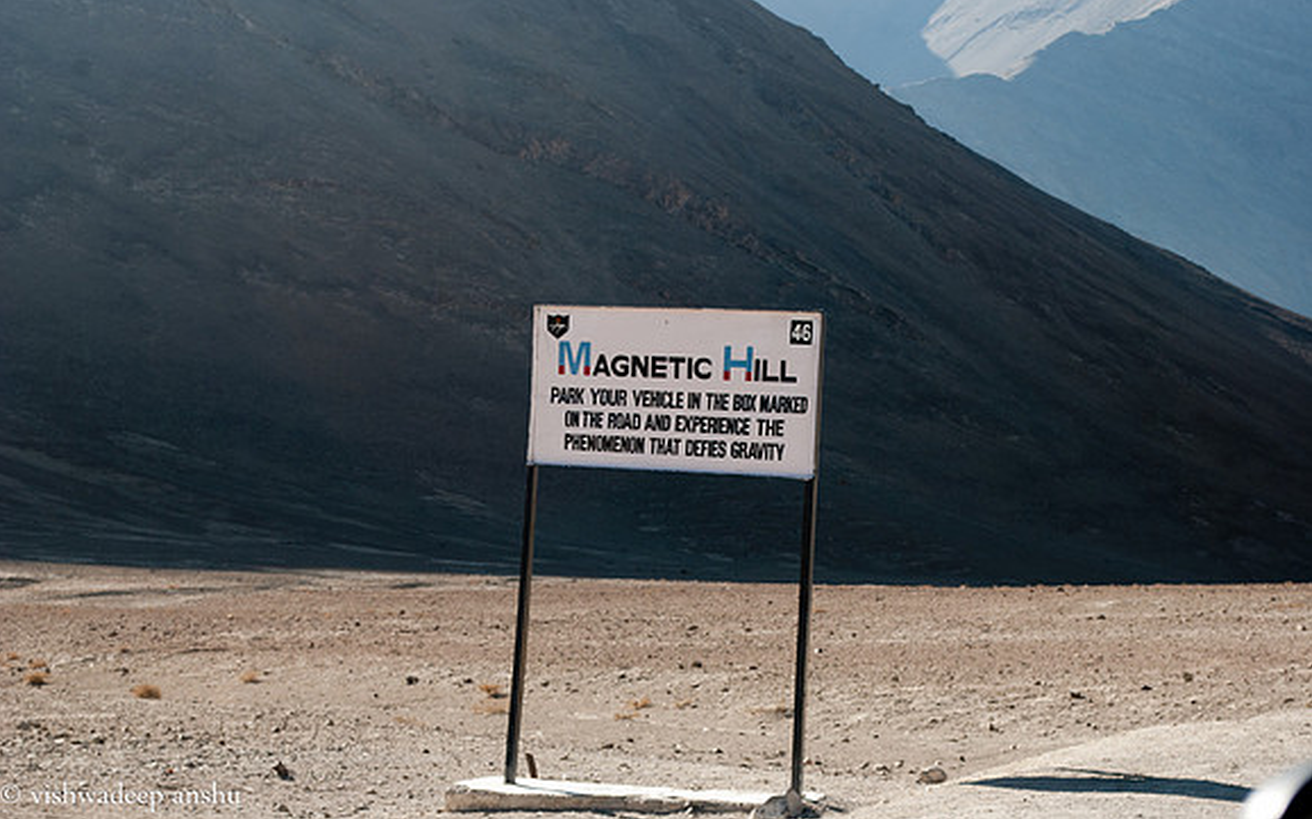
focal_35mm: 85
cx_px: 656
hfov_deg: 24.5
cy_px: 381
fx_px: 3021
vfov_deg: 15.4
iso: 200
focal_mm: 55
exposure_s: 1/60
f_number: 8
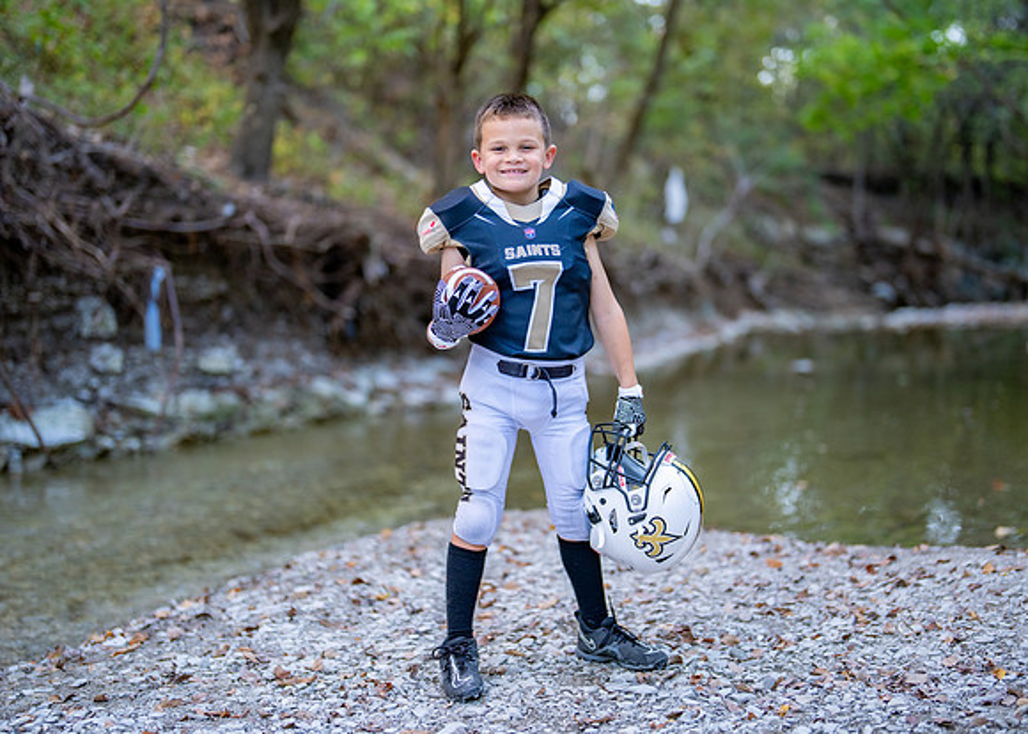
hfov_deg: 34.1
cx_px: 530
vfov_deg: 24.7
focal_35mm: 58
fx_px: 1678
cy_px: 381
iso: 500
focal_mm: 50
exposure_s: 1/500
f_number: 1.2
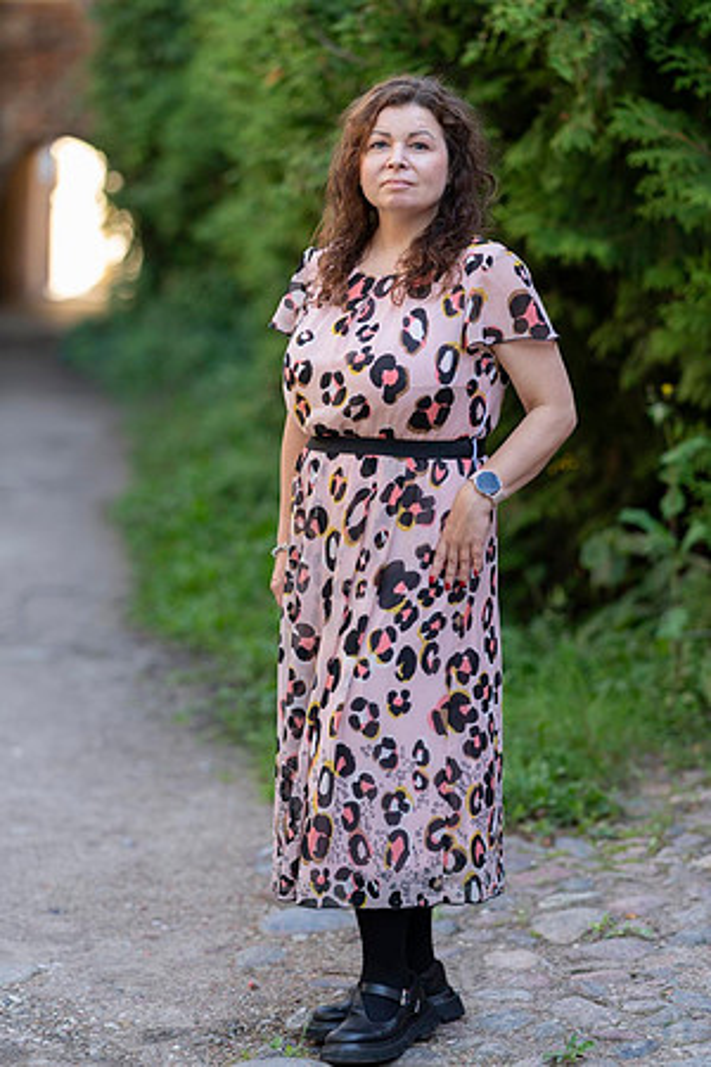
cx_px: 356
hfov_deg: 13.0
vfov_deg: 19.5
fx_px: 3110
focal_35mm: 105
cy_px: 534
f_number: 2.2
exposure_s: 1/160
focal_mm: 105
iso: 64
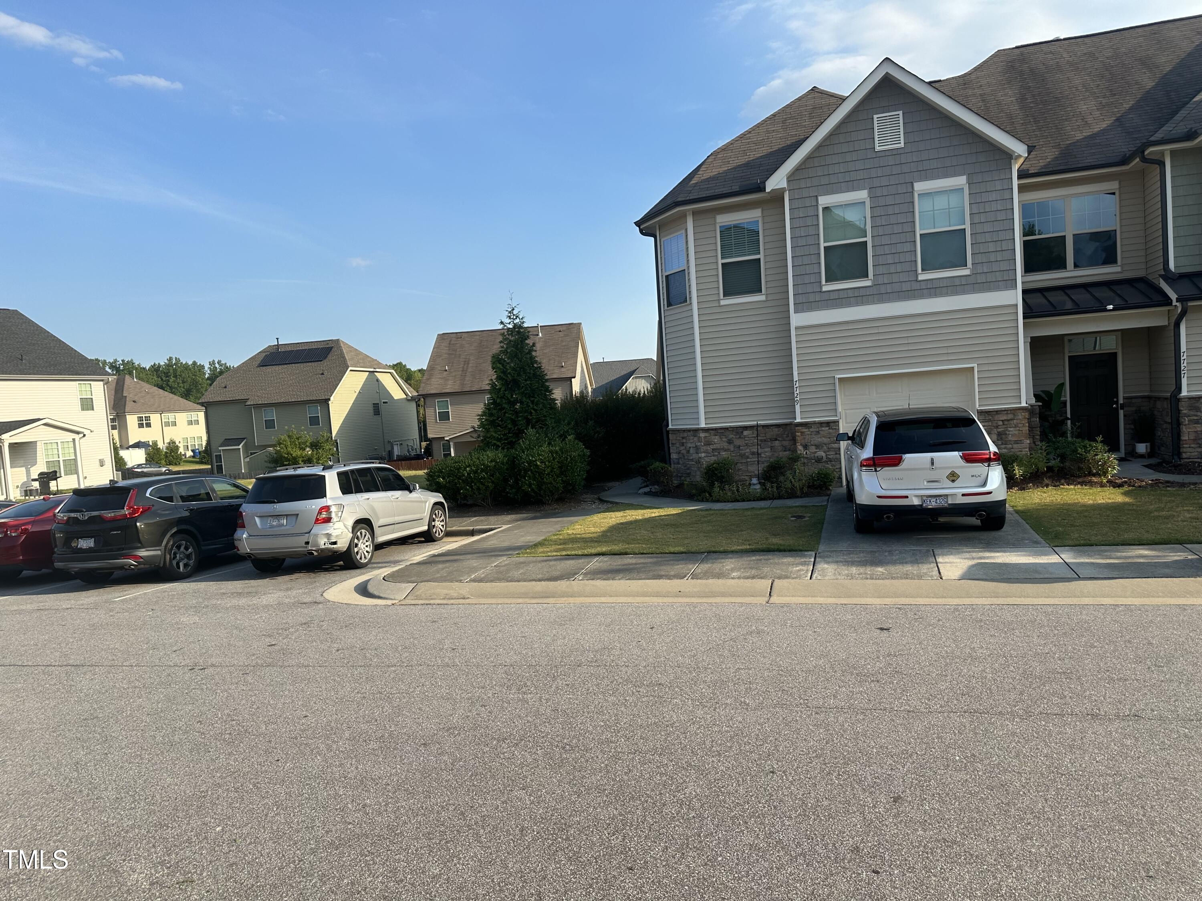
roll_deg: +3.7
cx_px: 601
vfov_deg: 56.8
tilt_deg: -1.8
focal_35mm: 24
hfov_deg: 71.6
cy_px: 450
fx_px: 833
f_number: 1.78
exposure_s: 1/2591
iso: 80
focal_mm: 6.86
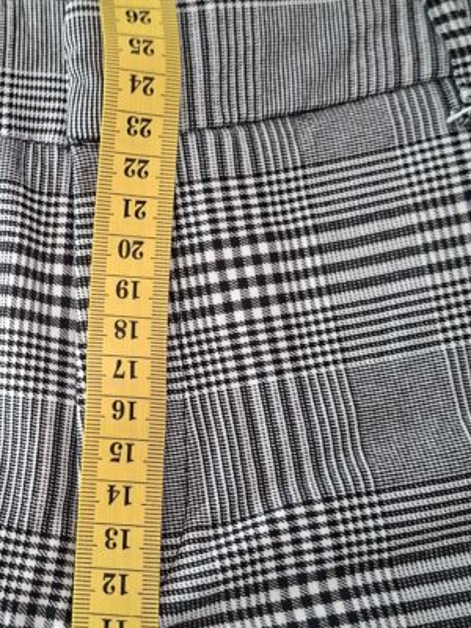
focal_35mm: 46
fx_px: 835
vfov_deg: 41.2
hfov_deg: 30.7
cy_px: 320
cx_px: 94
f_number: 1.8
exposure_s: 1/50
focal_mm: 5.54
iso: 320
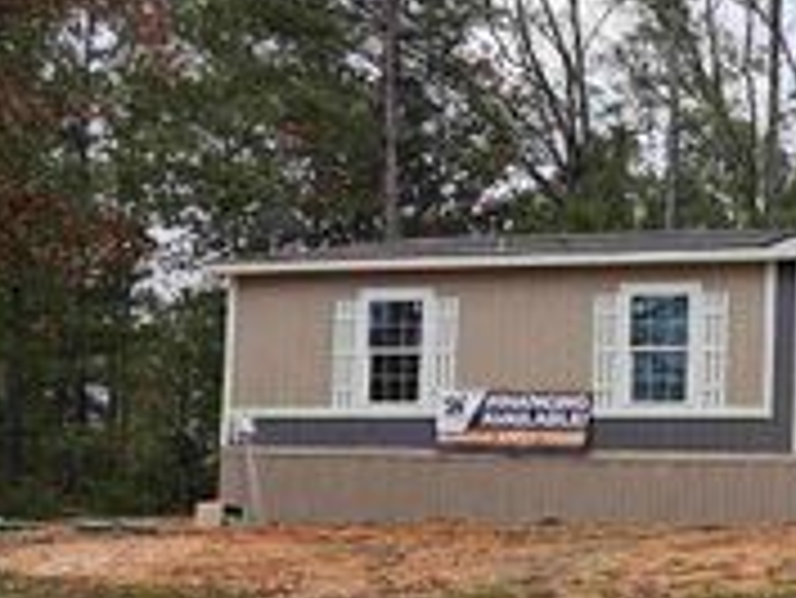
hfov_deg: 25.5
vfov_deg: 22.4
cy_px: 461
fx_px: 1496
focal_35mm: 65
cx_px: 1043
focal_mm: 6.3
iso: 10
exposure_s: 1/273
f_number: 1.7
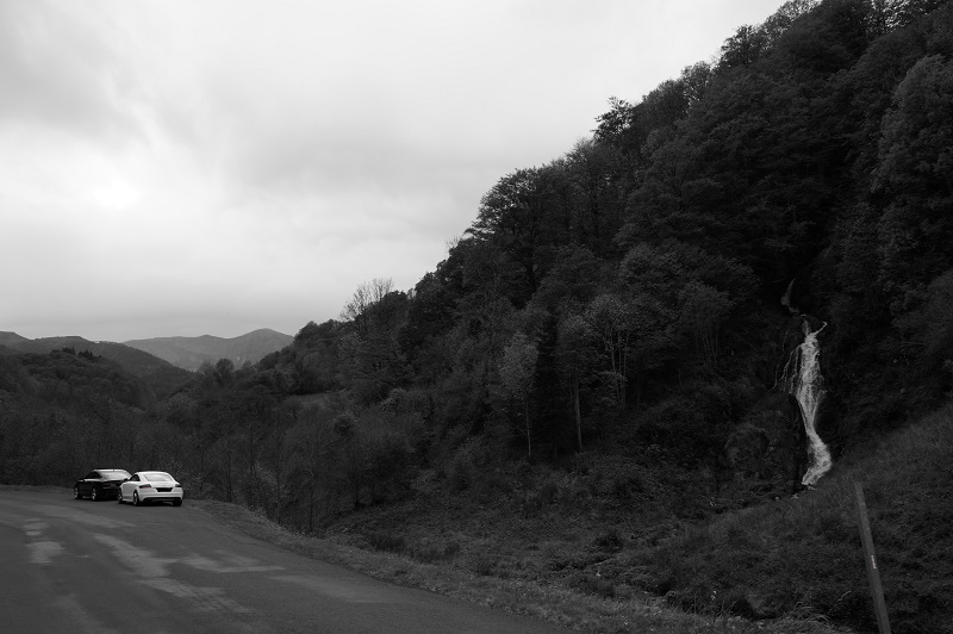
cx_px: 476
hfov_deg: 59.5
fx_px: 833
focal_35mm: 32
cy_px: 317
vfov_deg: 41.6
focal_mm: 21
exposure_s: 1/100
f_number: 8
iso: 100
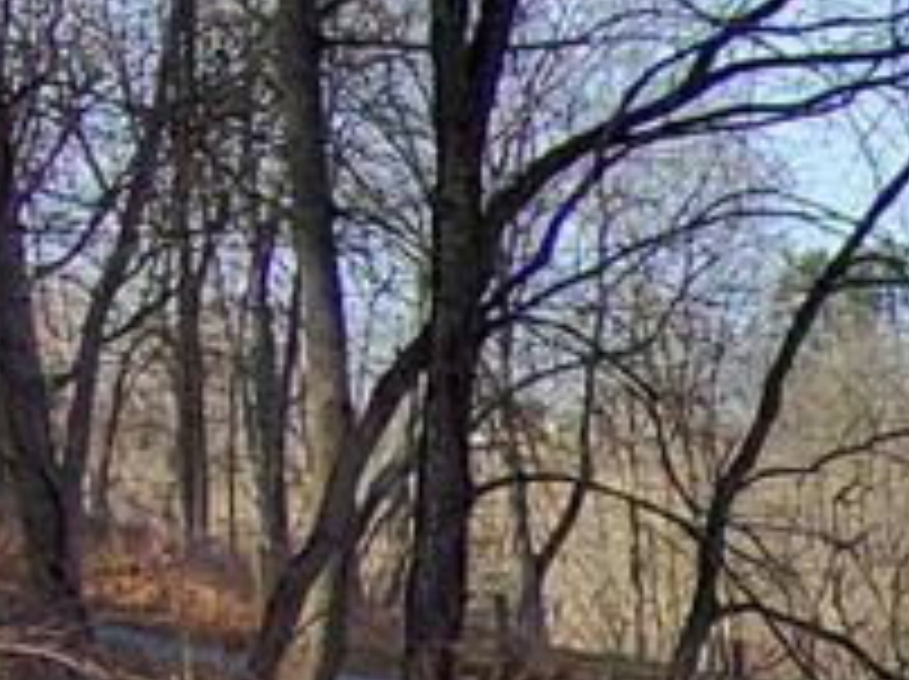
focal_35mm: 150
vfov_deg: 8.7
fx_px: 3934
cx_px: 2745
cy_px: 1759
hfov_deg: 9.9
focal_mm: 3.7
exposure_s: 1/655
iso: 100
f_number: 2.8
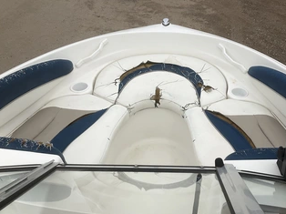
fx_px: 305
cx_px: 172
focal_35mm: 37
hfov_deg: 49.8
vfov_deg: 38.6
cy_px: 98
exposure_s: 1/2320
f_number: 1.8
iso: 25
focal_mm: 3
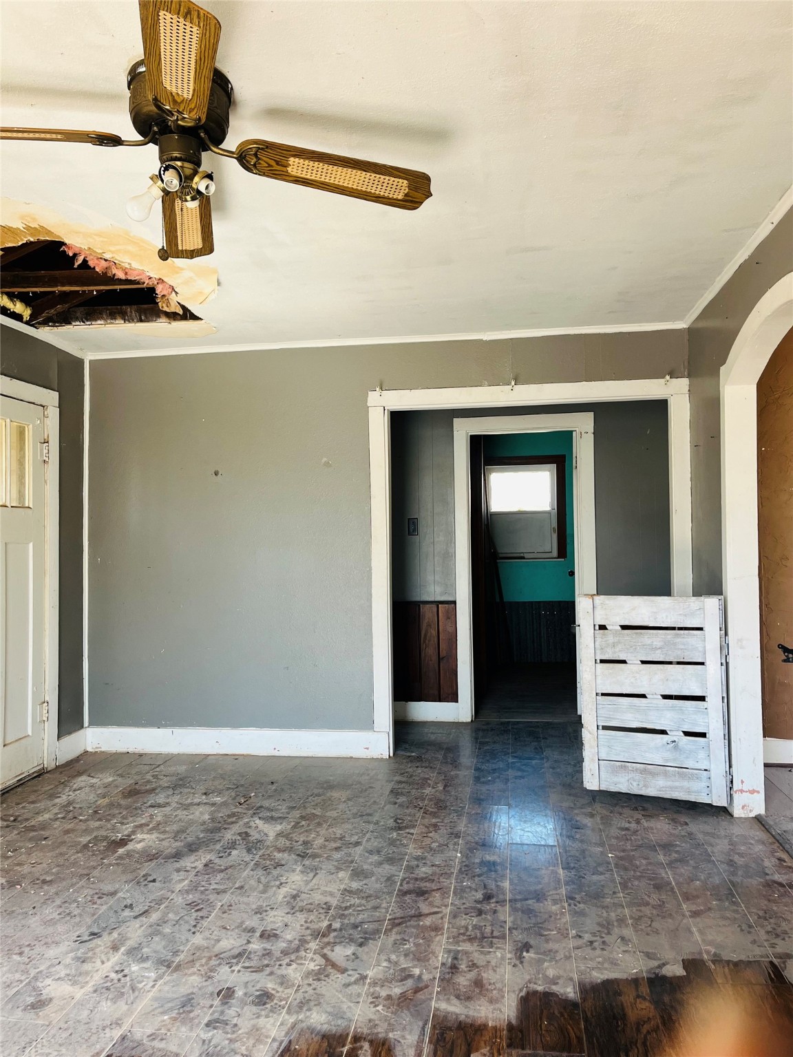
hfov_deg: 53.1
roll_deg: +0.3
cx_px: 396
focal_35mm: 26
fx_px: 794
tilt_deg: -0.3
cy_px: 528
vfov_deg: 67.3
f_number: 1.6
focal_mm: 5.1
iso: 100
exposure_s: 1/121
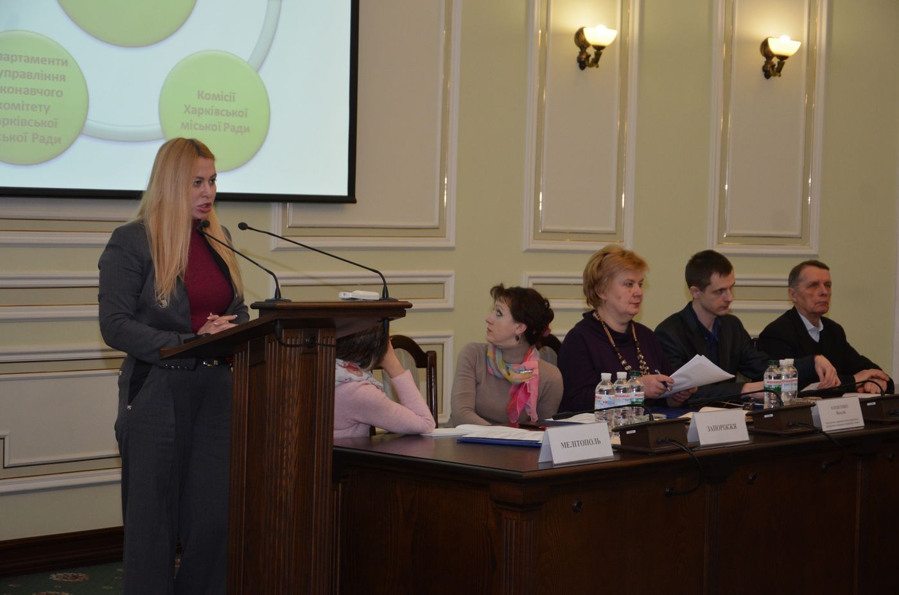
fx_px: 1794
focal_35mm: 72
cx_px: 450
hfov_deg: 28.1
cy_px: 298
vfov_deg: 18.8
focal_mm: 48
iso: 1000
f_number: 4.8
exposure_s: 1/160
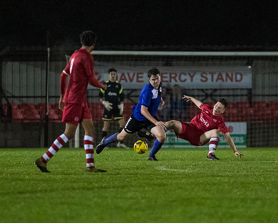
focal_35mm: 497
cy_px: 108
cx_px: 169
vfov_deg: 3.1
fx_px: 4084
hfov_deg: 3.9
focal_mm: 200
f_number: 2.8
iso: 6400
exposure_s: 1/1250
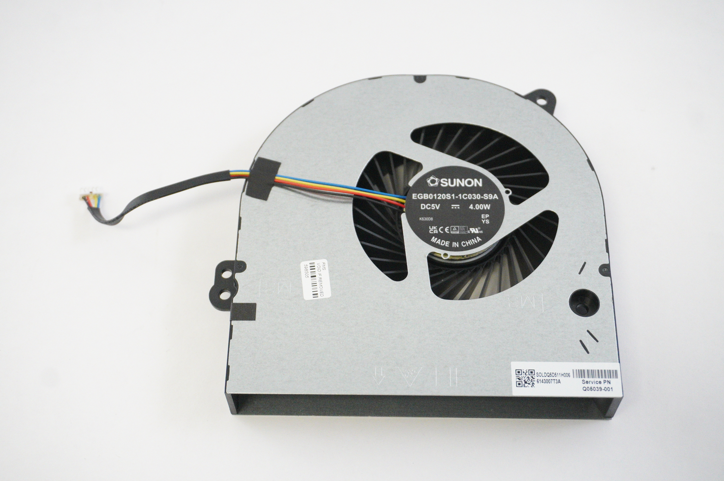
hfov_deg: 38.9
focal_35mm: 51
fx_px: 1025
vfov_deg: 26.4
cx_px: 362
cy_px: 240
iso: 6400
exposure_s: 1/320
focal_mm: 34
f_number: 5.6
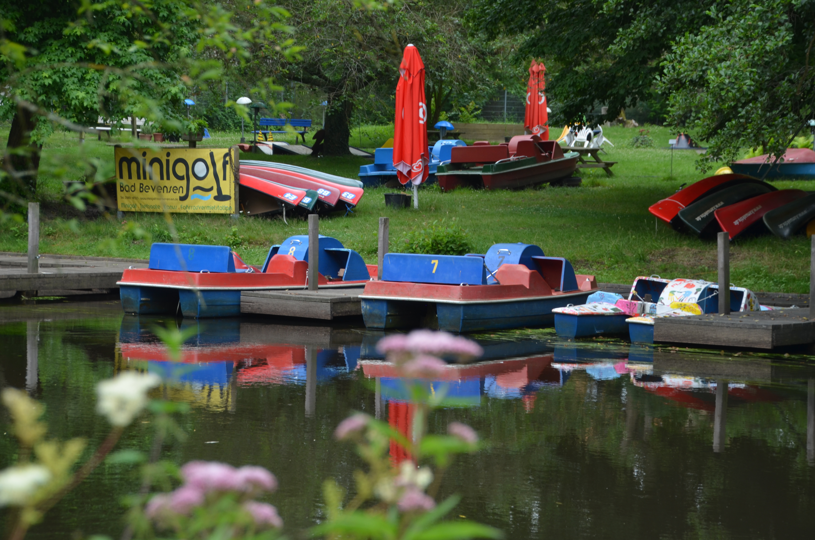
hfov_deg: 17.5
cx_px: 408
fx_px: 2643
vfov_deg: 11.7
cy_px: 270
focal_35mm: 117
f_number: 5.6
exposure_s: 1/125
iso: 200
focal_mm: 78
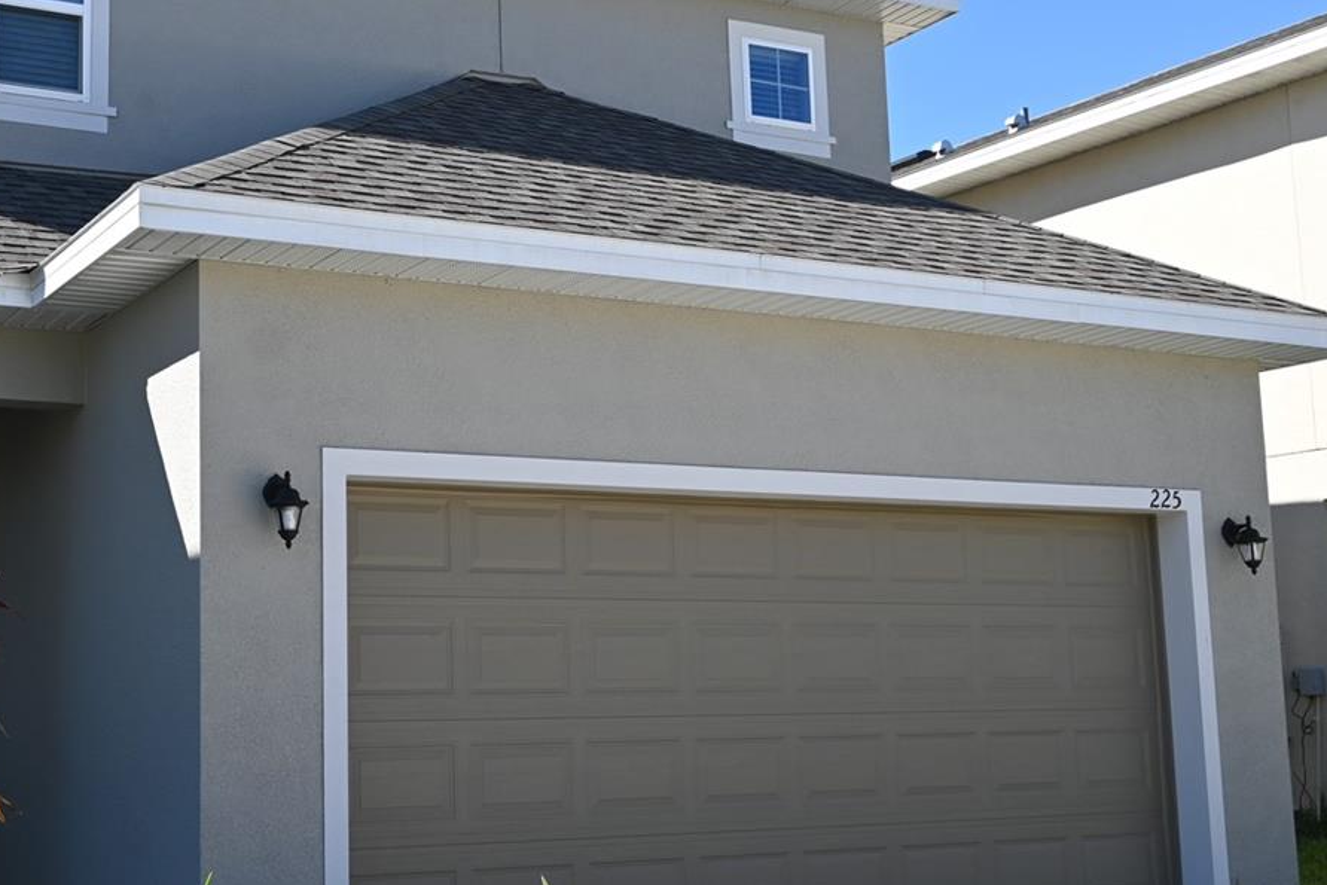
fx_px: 1933
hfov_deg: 37.1
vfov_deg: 25.8
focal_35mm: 52
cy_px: 434
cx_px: 363
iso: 100
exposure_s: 1/200
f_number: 7.1
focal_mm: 19.5
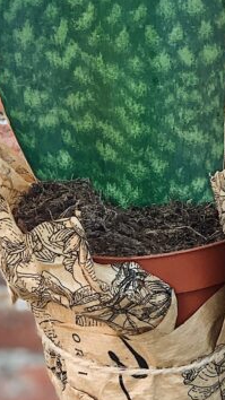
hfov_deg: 7.4
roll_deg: -0.2
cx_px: 152
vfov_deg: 13.0
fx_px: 1740
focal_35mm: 164
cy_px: 34
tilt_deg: -5.6
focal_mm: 6
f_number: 2.4
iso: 32
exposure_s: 1/122
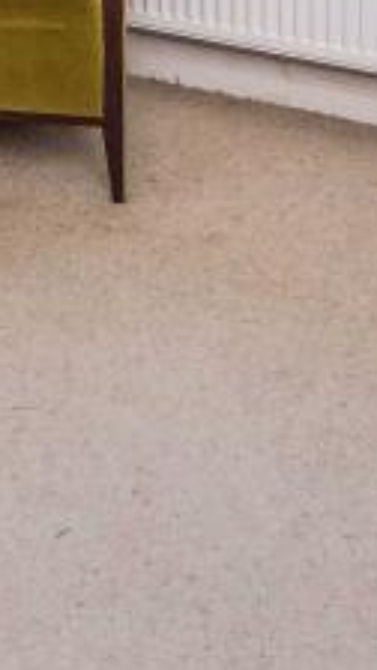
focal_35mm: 67
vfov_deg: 24.9
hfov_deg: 15.1
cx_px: -347
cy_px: -307
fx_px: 1191
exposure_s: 1/60
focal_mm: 14
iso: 320
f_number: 9
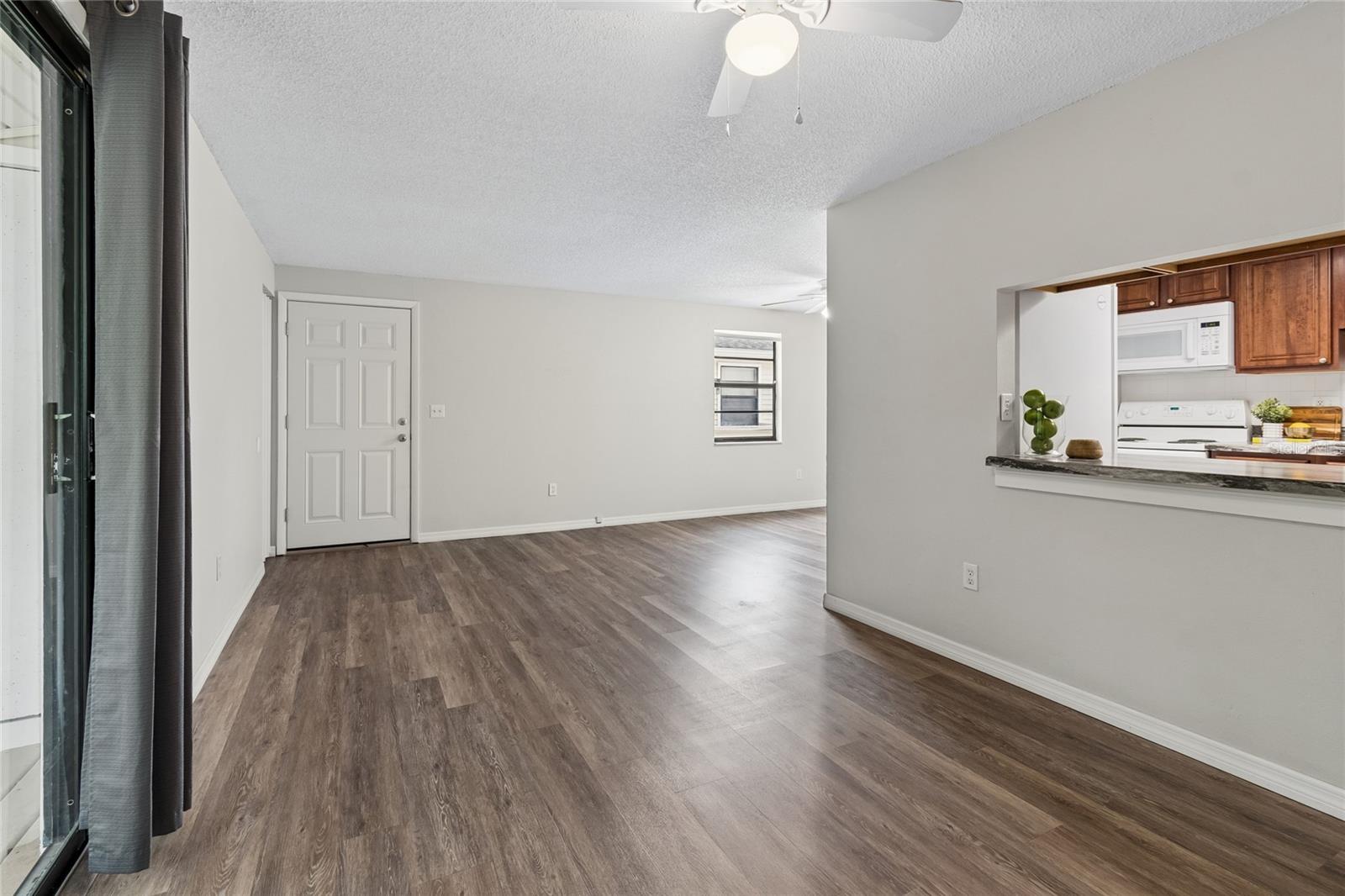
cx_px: 672
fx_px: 560
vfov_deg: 77.3
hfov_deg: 100.4
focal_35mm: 15
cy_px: 448
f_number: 7.1
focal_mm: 10
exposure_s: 1/6
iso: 100
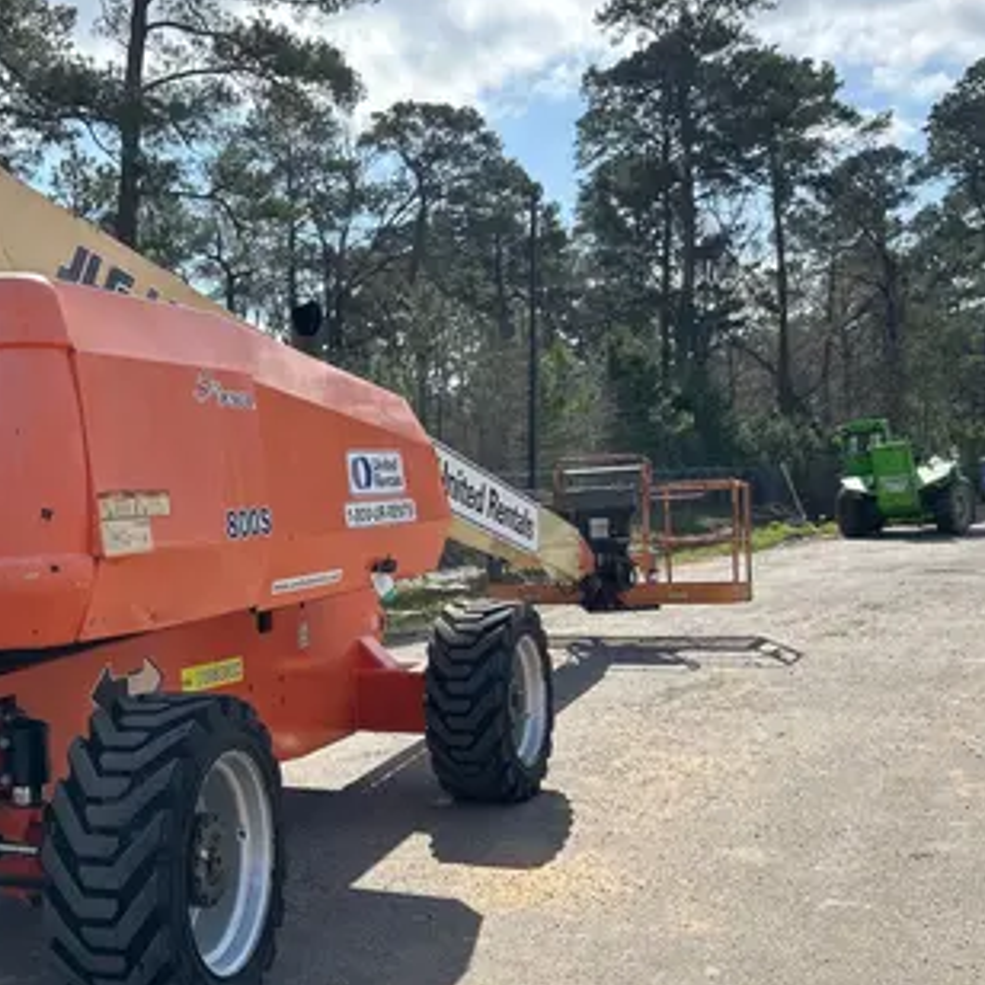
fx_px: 1320
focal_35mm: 41
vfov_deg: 40.9
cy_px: 536
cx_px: 205
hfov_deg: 39.4
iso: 50
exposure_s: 1/2915
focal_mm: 5.7
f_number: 1.5
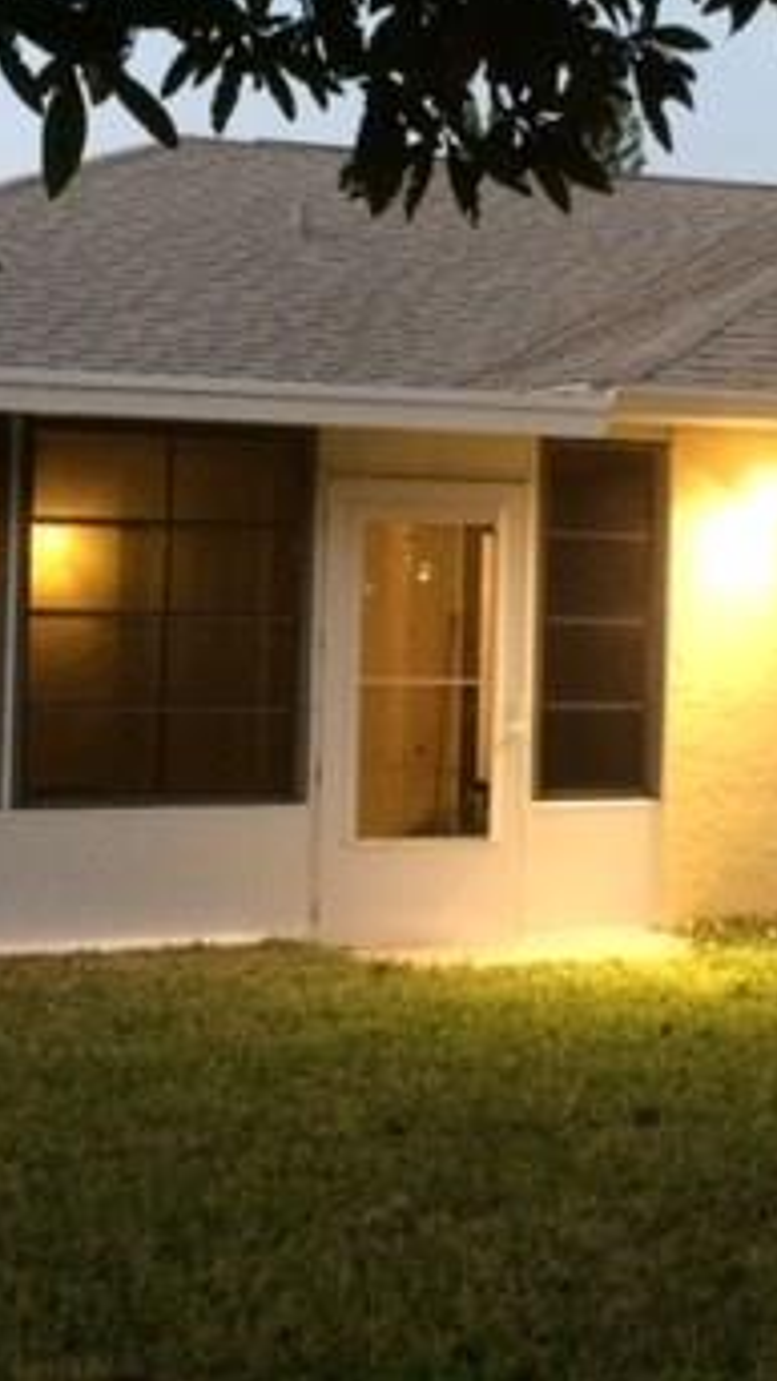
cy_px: 552
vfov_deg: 35.3
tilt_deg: +1.8
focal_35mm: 59
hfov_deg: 20.2
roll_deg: -0.4
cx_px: 596
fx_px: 2160
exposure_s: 1/20
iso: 320
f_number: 2.2
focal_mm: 4.15
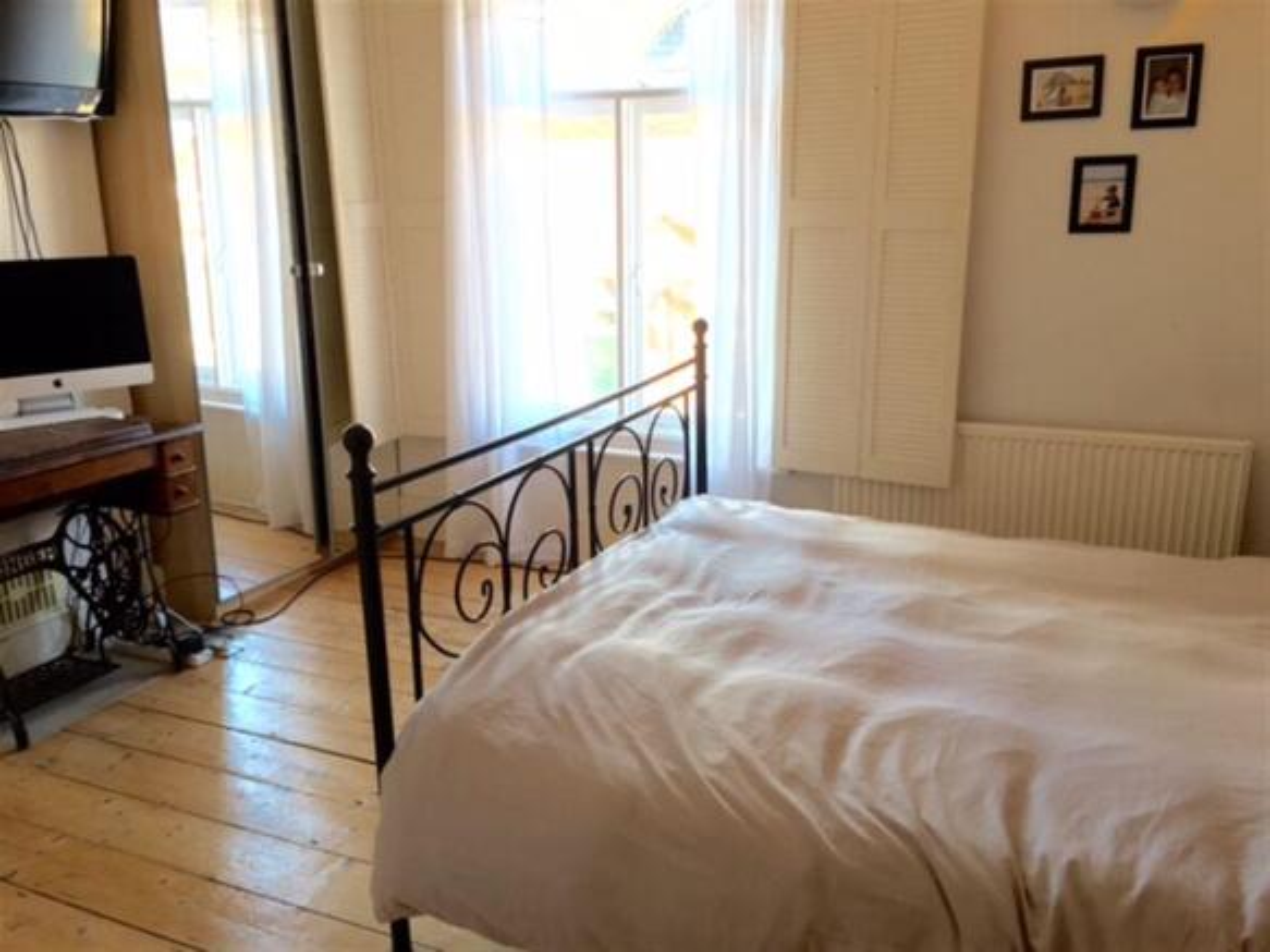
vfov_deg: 48.2
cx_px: 635
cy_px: 476
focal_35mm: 29
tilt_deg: -14.0
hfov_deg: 61.7
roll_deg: +0.9
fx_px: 1064
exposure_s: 1/33
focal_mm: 4.15
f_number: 2.2
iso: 64
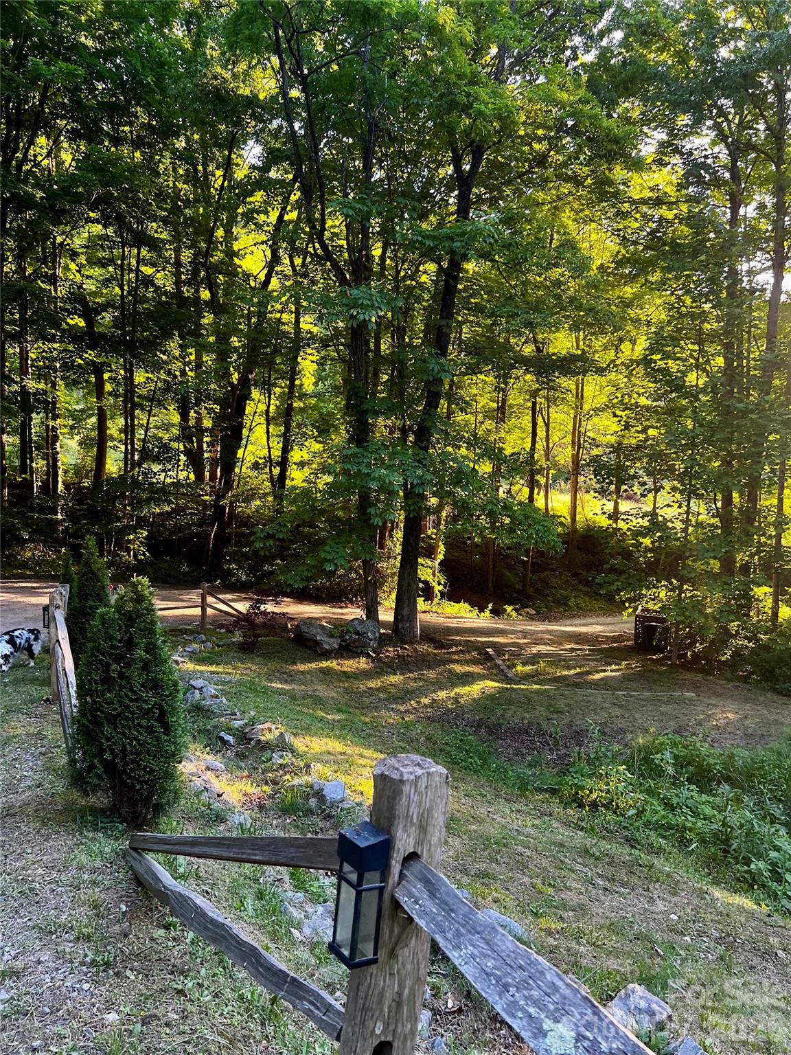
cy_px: 528
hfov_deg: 53.1
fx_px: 792
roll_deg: -0.1
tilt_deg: -6.0
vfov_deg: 67.3
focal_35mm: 26
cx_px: 396
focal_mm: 5.7
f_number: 1.5
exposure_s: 1/121
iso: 100
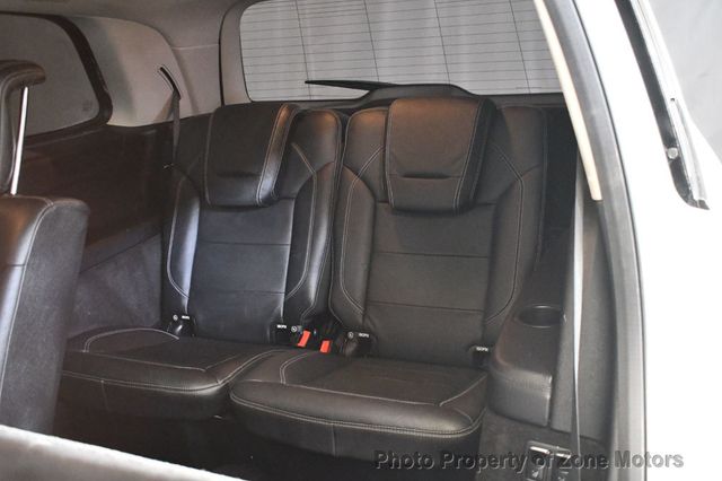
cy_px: 240
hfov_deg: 53.2
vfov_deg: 36.8
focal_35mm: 36
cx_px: 361
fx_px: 722
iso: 10000
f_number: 3.8
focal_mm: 24
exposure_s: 1/60
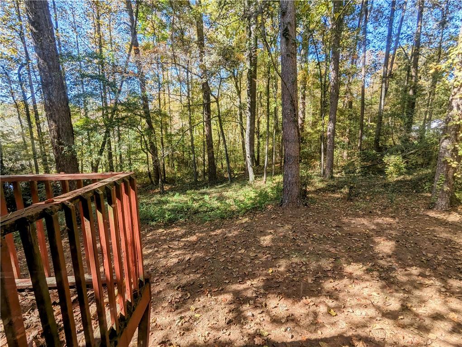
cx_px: 231
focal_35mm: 16
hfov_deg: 94.4
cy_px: 174
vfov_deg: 78.2
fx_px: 214
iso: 47
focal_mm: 2.35
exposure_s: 1/265
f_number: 2.2
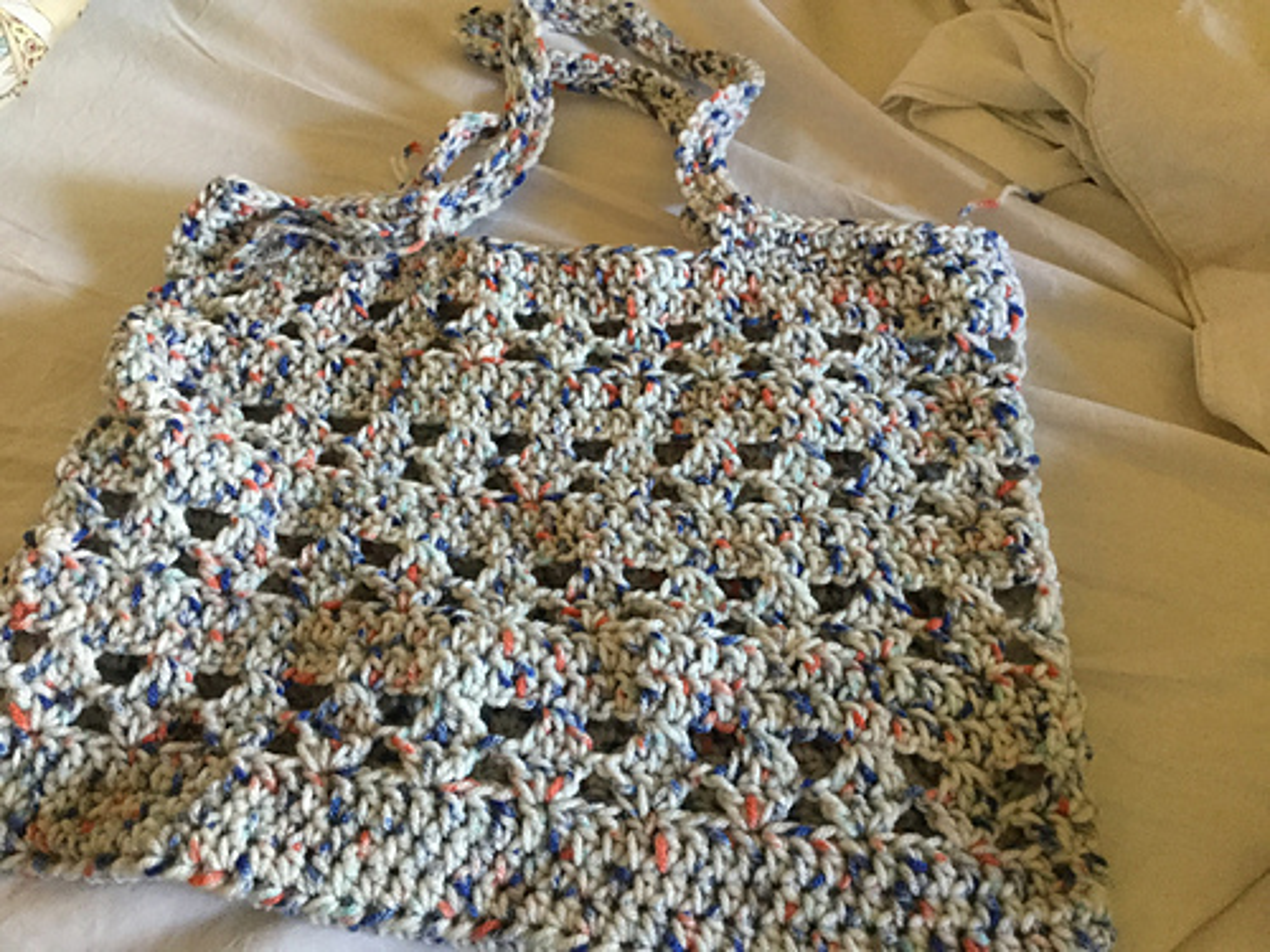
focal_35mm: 31
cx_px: 635
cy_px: 476
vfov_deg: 45.4
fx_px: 1137
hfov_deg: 58.4
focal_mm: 3.3
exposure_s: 1/17
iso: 200
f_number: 2.4
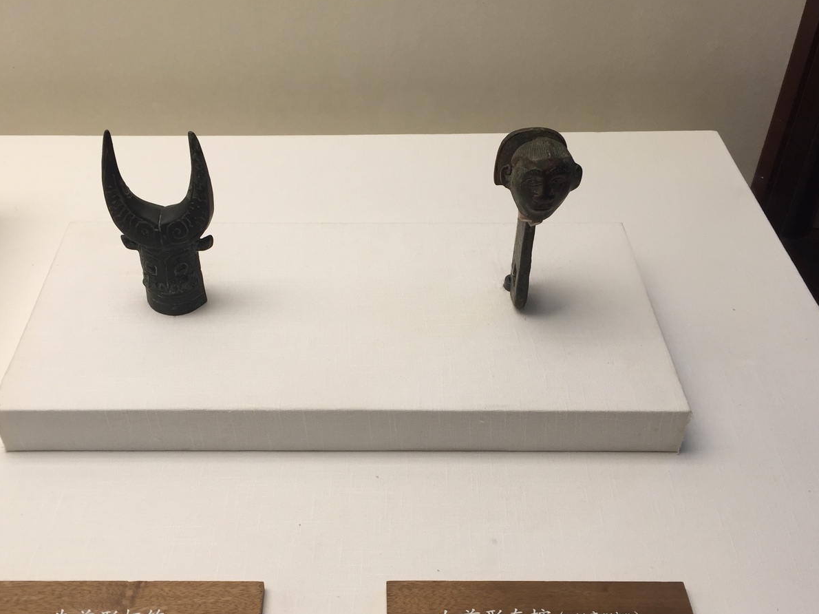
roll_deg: +1.1
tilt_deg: -41.6
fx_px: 923
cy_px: 392
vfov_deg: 36.5
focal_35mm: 39
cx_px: 361
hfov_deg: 47.8
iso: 40
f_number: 2.2
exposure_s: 1/100
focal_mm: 4.15
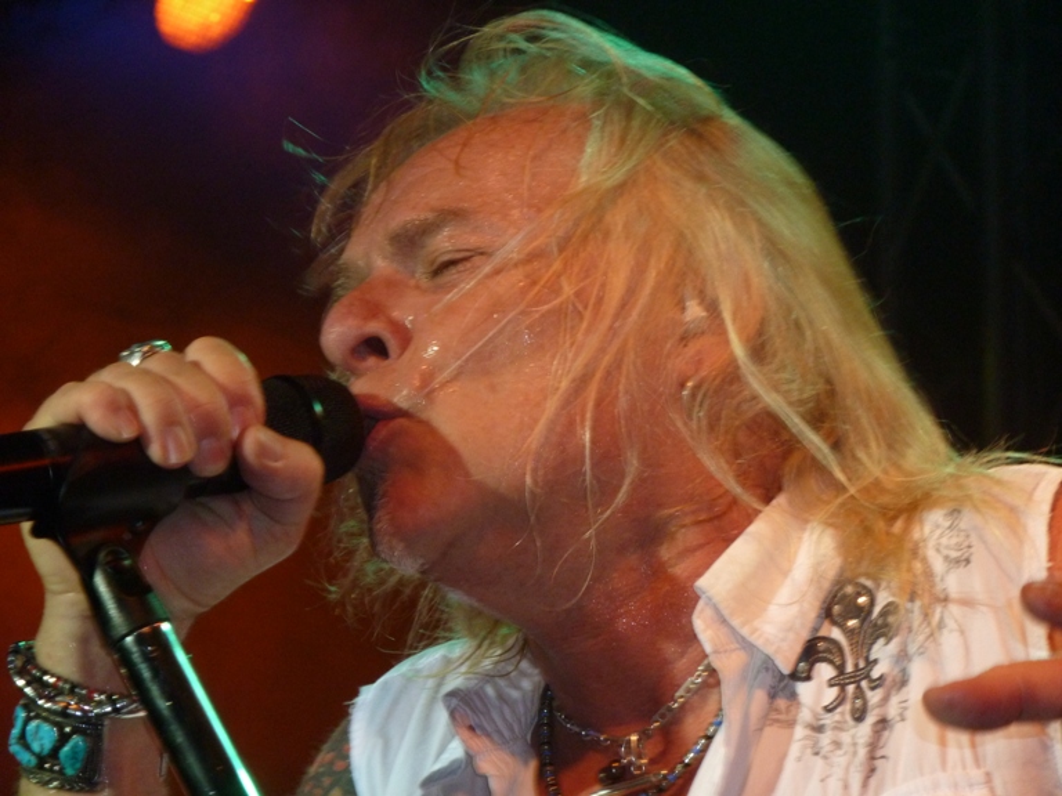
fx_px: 6443
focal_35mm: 210
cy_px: 398
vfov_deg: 7.1
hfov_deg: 9.4
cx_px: 531
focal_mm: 34.4
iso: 320
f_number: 4.6
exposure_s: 1/200
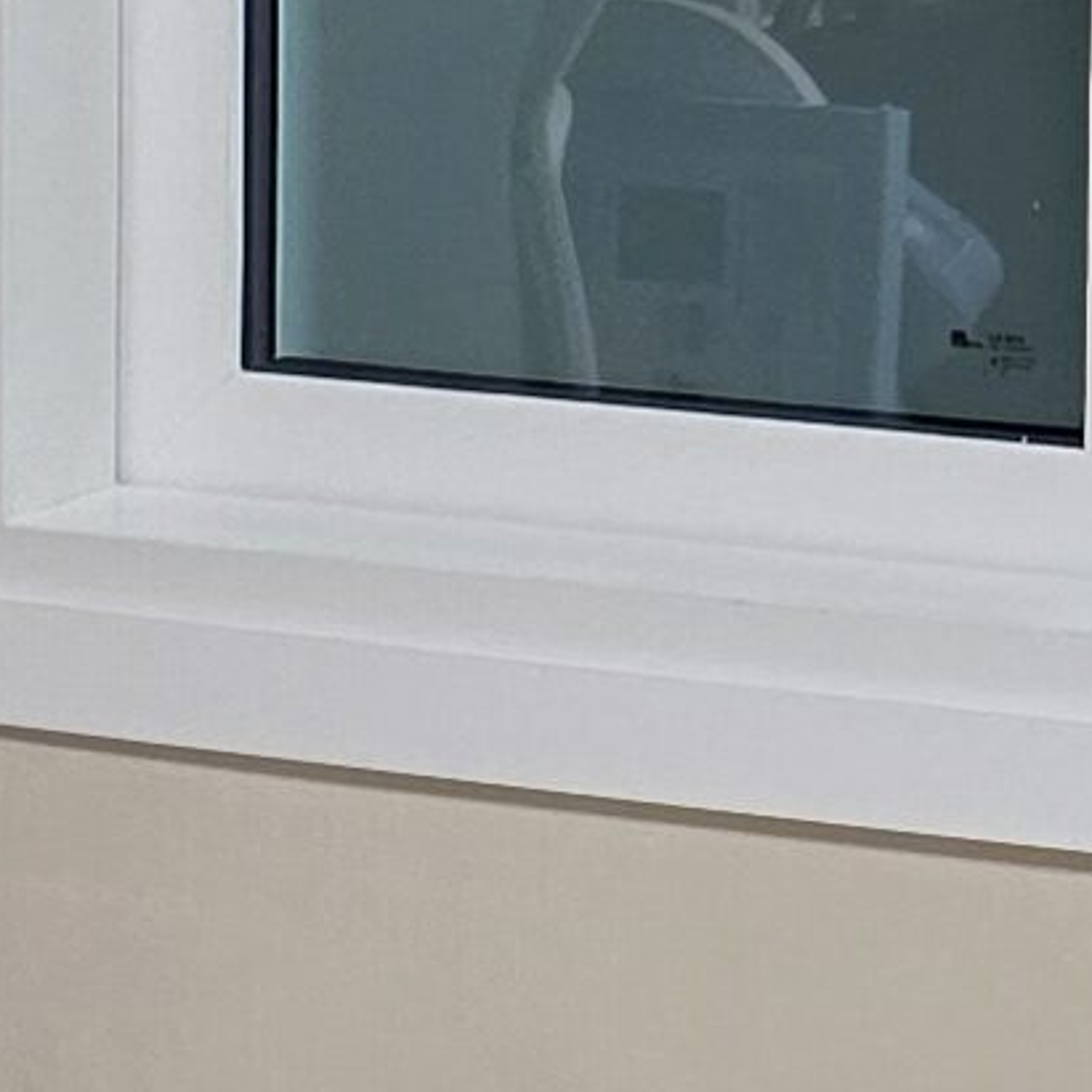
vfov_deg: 8.6
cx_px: 2503
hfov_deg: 8.2
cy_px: -523
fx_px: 7067
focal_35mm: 198
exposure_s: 1/120
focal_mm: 6.25
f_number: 1.7
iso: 200
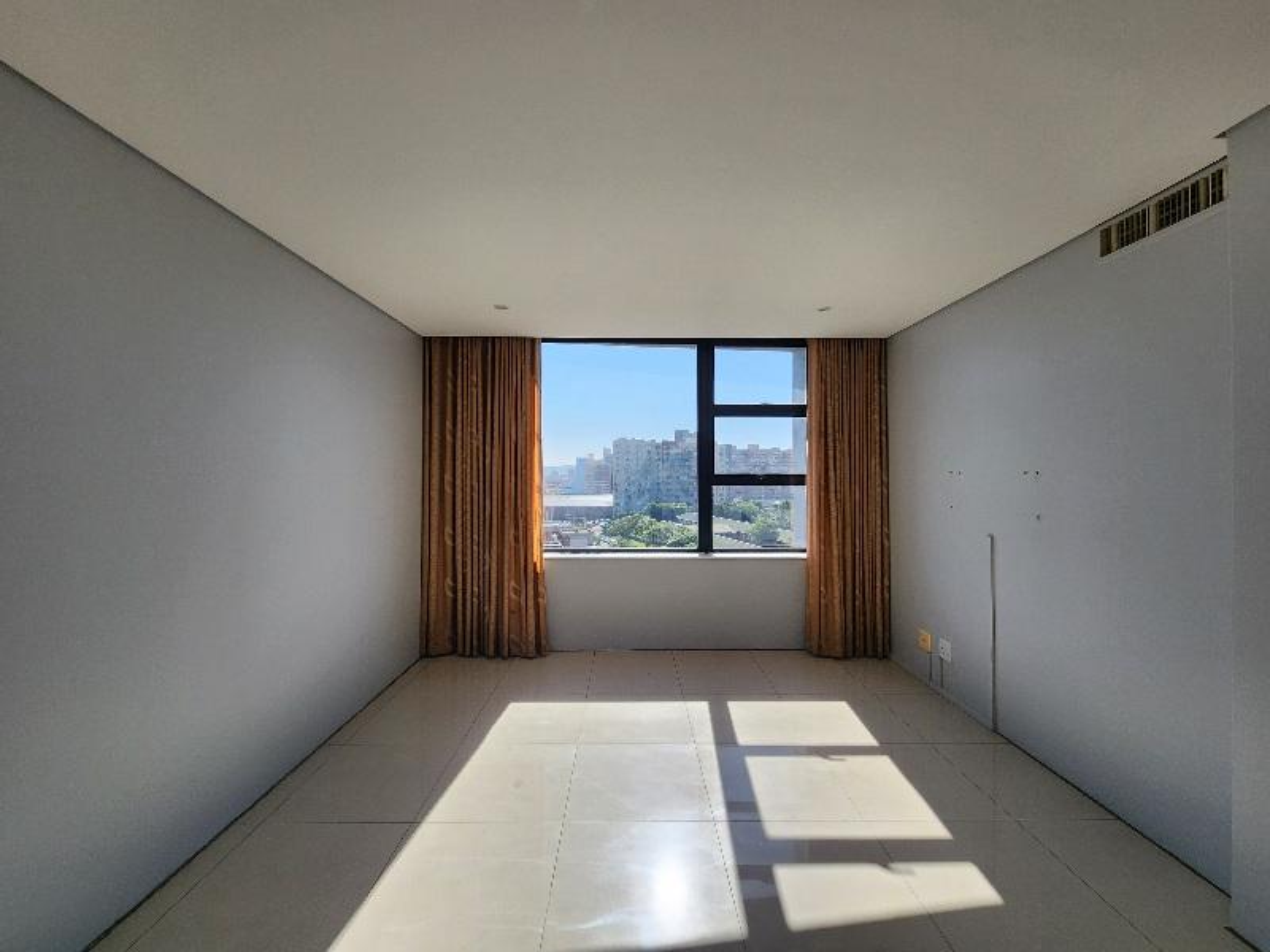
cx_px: 635
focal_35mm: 13
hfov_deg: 106.2
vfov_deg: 89.9
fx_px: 477
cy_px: 476
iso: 50
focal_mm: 2.2
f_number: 2.2
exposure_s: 1/1667
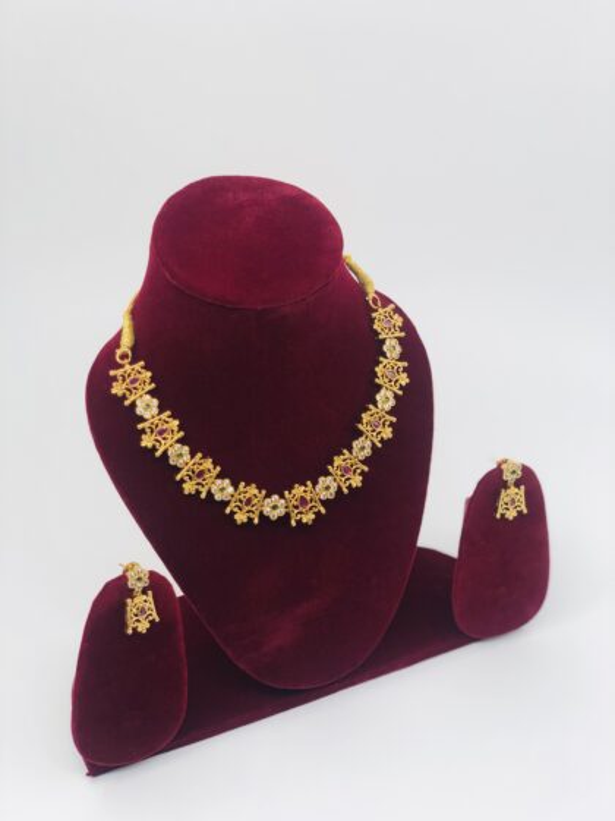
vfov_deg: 36.8
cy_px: 410
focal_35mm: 52
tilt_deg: -32.2
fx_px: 1232
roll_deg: -0.9
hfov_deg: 28.0
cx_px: 308
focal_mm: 6
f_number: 2.4
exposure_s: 1/118
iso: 16
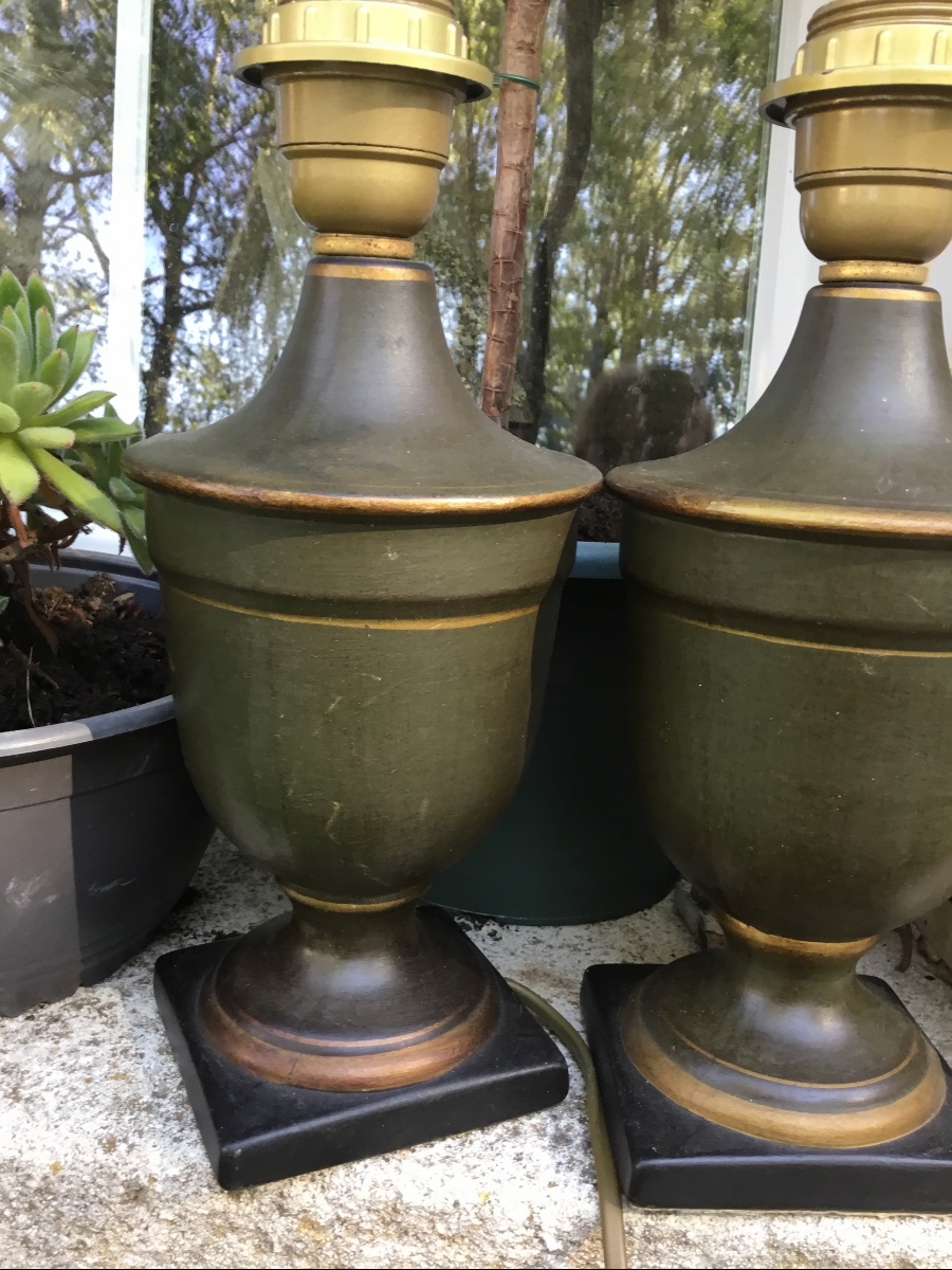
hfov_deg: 45.4
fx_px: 1137
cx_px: 476
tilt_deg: -9.9
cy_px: 635
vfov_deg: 58.4
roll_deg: -4.7
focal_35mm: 31
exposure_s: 1/33
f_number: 2.4
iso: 25
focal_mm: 3.3
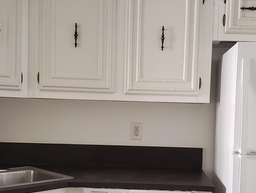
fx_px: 399
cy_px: 137
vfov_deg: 26.8
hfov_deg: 35.5
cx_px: 140
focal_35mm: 54
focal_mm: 4.3
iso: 250
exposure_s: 1/28
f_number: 2.4
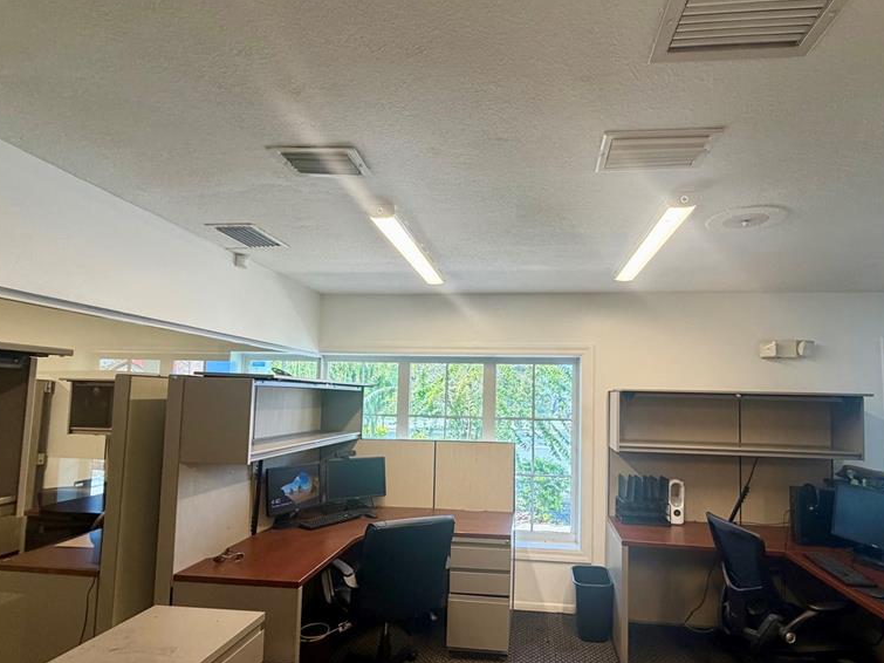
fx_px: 485
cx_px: 488
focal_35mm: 19
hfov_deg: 84.4
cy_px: 364
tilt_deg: +5.1
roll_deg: -1.4
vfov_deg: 68.5
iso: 200
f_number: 2.2
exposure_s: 1/120
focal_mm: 2.22
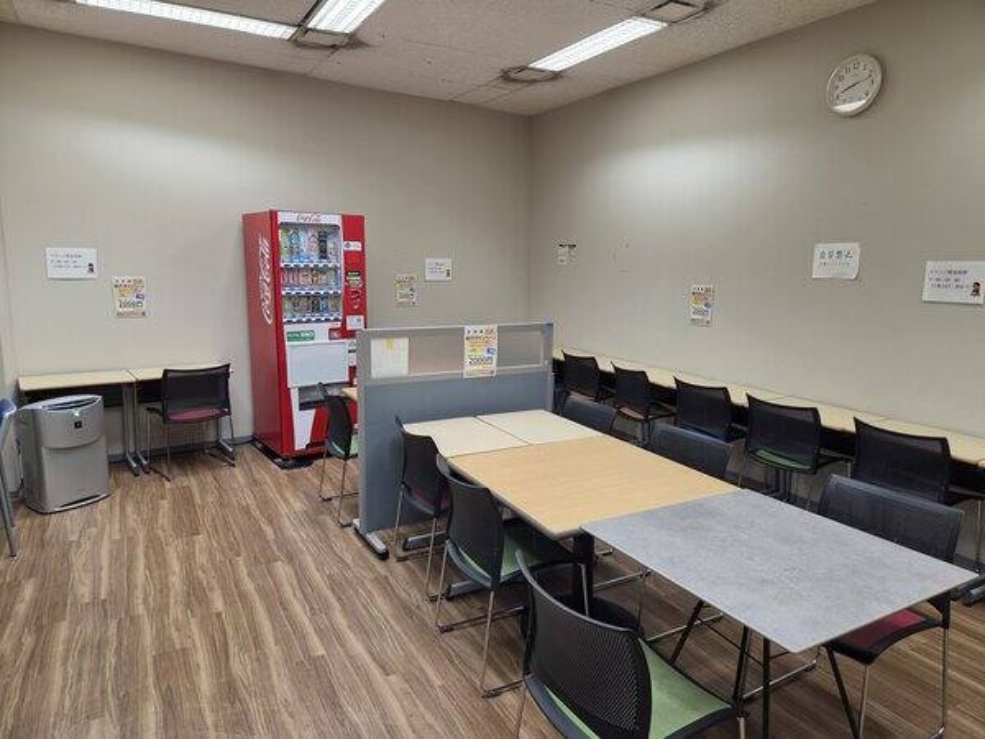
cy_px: 370
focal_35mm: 23
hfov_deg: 73.9
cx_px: 492
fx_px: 654
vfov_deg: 58.9
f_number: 1.8
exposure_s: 1/100
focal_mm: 5.4
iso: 200
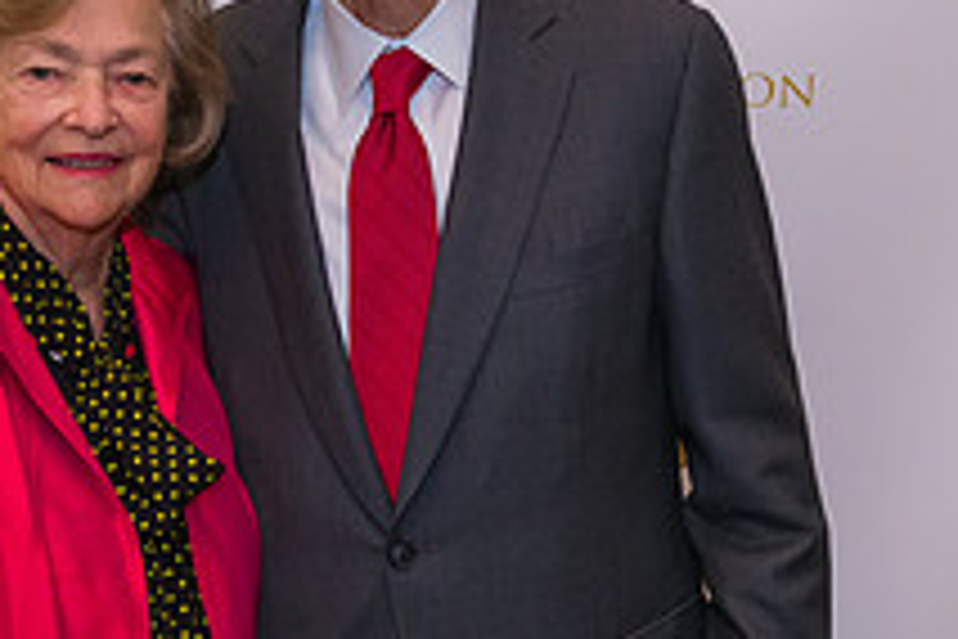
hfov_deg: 20.9
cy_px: 300
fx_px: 2581
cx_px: 235
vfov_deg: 14.1
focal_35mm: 97
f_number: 4
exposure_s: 1/125
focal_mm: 29
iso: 1000
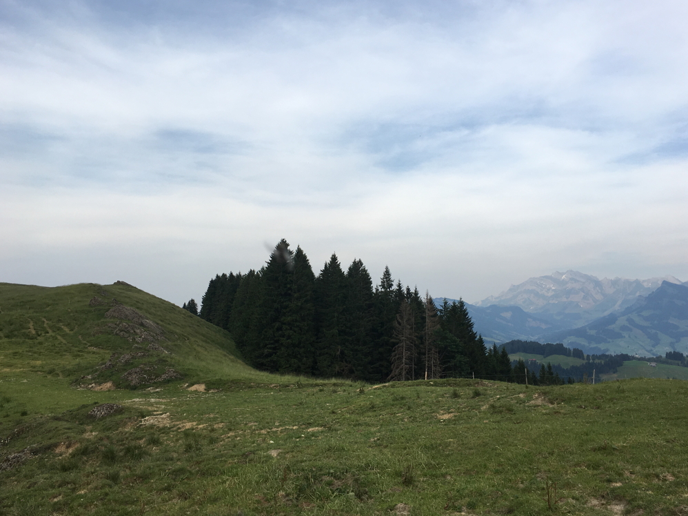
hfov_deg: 58.4
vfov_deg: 45.4
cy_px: 254
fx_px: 616
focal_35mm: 31
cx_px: 351
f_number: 2.2
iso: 25
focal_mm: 4.15
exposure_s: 1/1131
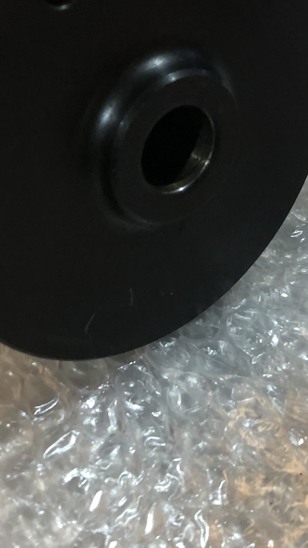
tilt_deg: -48.5
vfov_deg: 35.0
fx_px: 857
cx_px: 124
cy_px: 164
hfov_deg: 20.4
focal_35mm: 59
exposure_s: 1/15
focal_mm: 3.99
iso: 50
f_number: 1.8
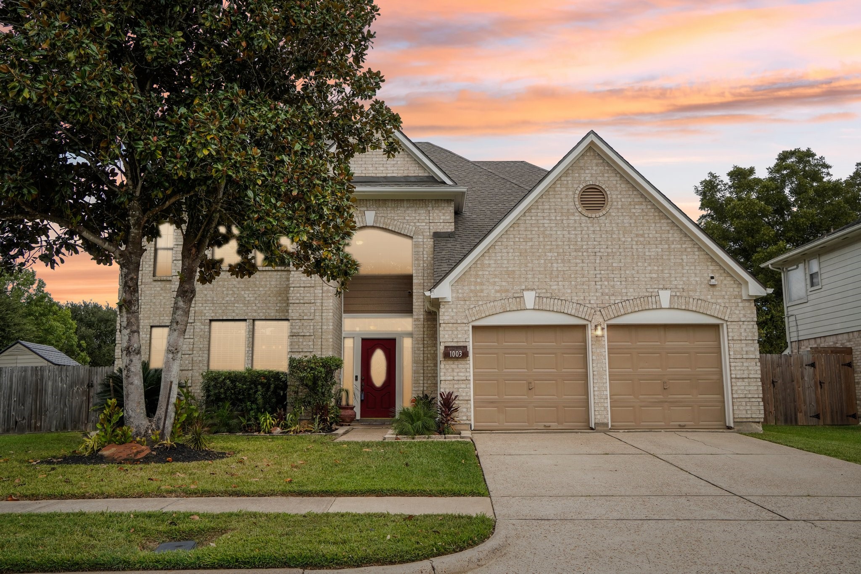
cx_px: 430
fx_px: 741
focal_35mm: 31
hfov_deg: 60.3
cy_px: 287
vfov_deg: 42.3
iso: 500
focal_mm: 31
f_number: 8
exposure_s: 1/640
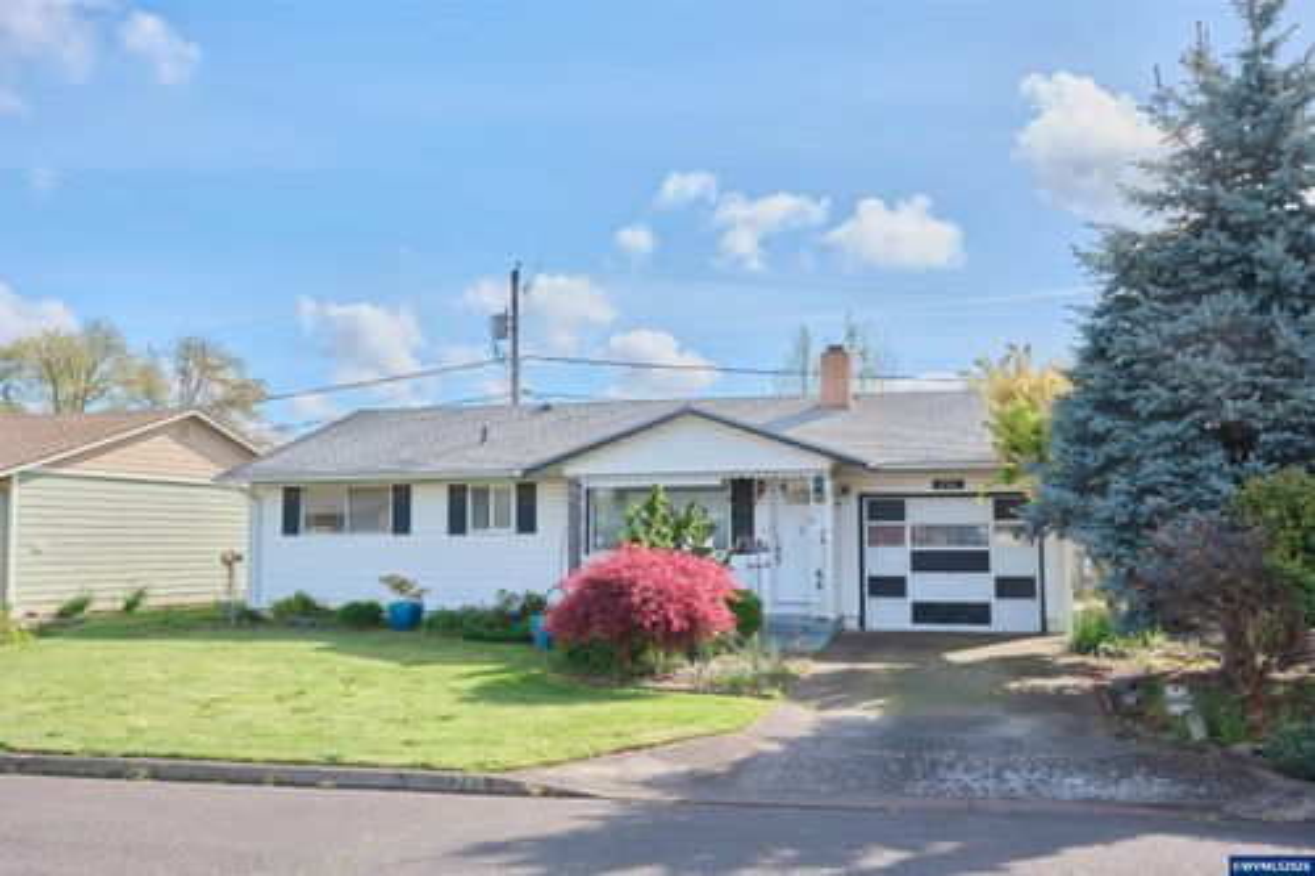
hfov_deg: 61.9
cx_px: 658
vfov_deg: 43.6
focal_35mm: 30
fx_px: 1095
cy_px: 438
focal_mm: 20.2
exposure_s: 1/250
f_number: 6.4
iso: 125
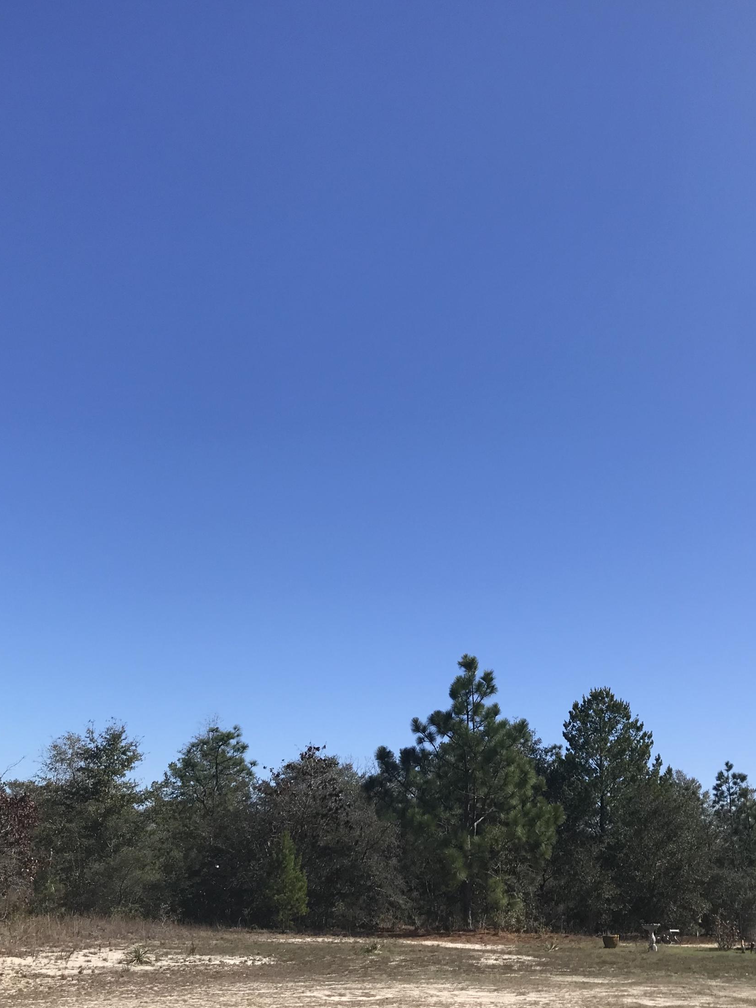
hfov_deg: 37.7
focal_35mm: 38
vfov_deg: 49.0
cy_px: 505
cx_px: 411
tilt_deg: +18.9
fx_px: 1107
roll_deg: -1.9
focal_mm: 3.99
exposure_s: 1/2907
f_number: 1.8
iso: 20
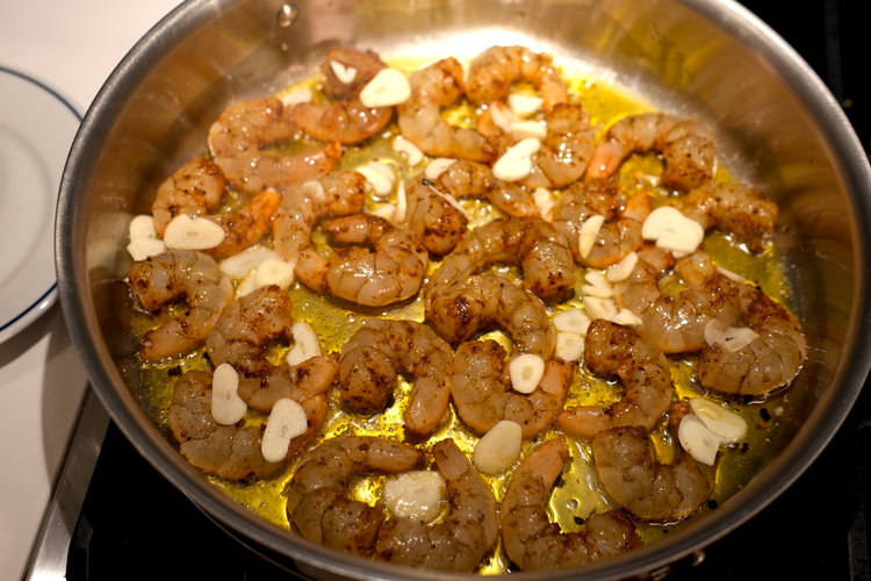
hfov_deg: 43.6
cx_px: 436
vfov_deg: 29.9
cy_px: 290
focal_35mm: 45
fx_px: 1089
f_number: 2.8
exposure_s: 1/45
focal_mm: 30
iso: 125
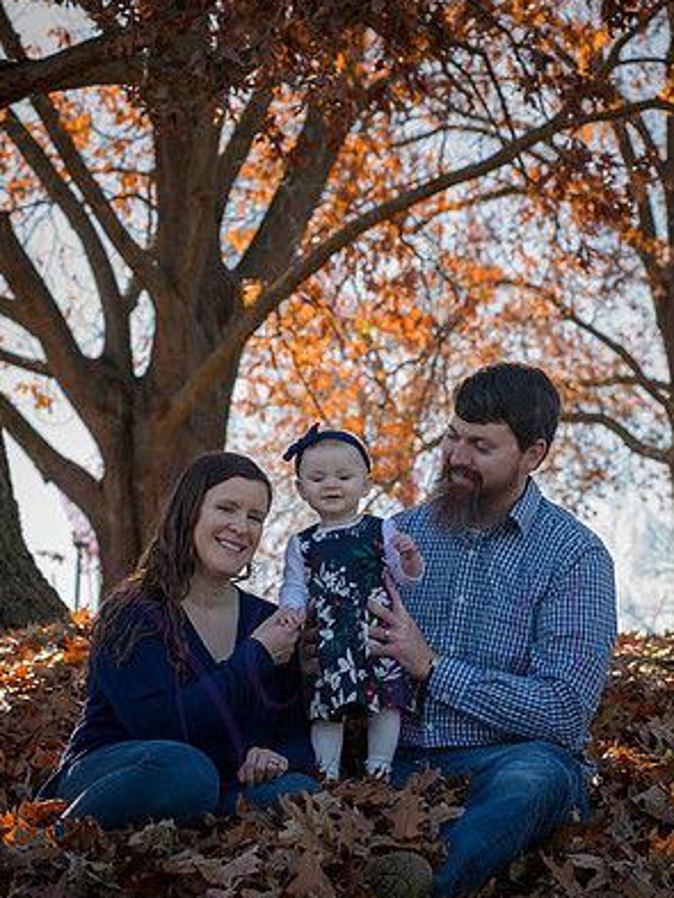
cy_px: 487
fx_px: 2283
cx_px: 338
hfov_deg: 16.8
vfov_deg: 22.2
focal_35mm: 88
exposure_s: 1/320
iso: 400
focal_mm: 80
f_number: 7.1
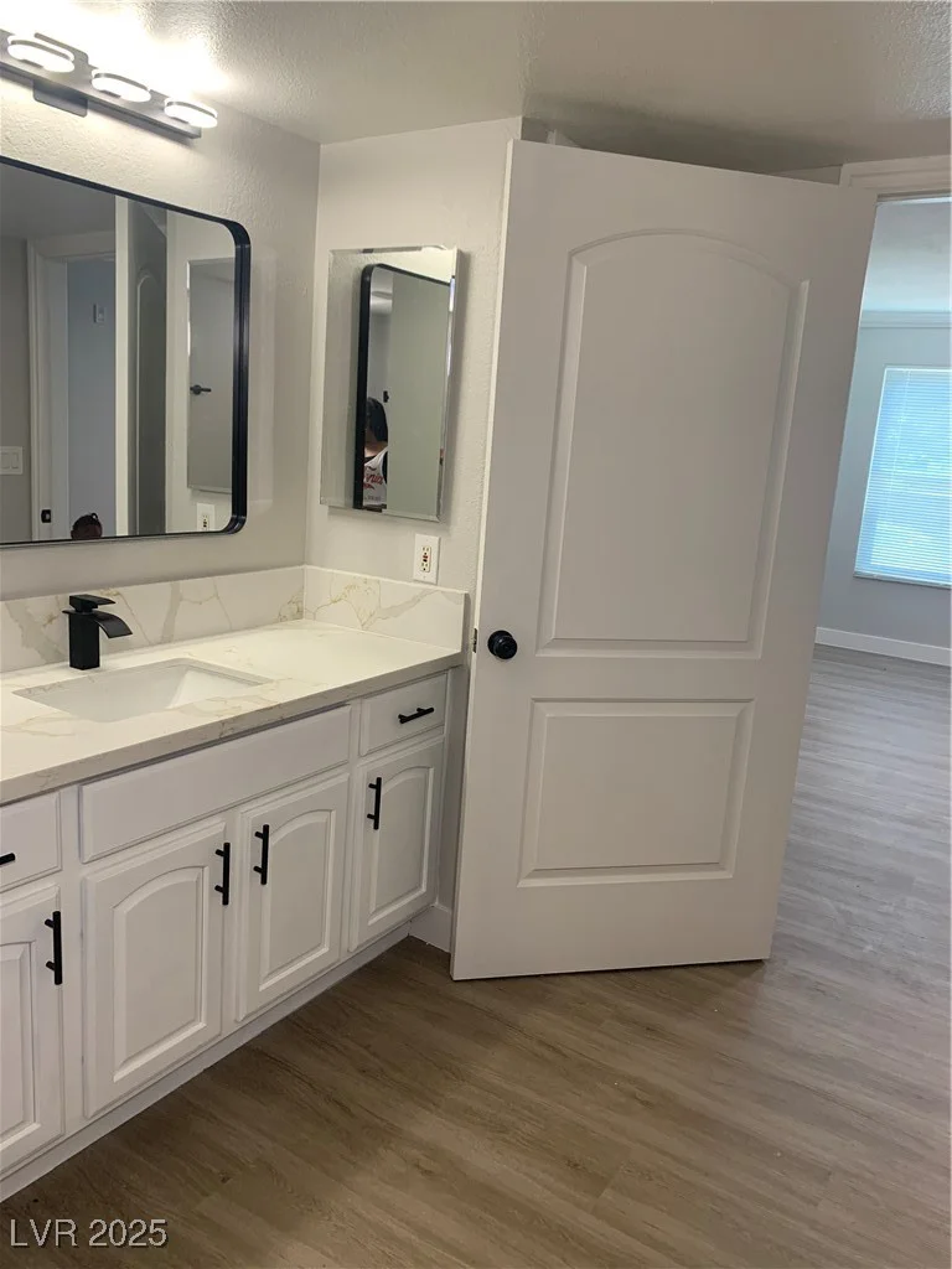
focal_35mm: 26
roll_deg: -4.4
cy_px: 634
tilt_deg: -10.9
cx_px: 476
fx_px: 953
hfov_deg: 53.1
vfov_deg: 67.3
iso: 100
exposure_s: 1/60
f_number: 1.8
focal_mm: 4.25
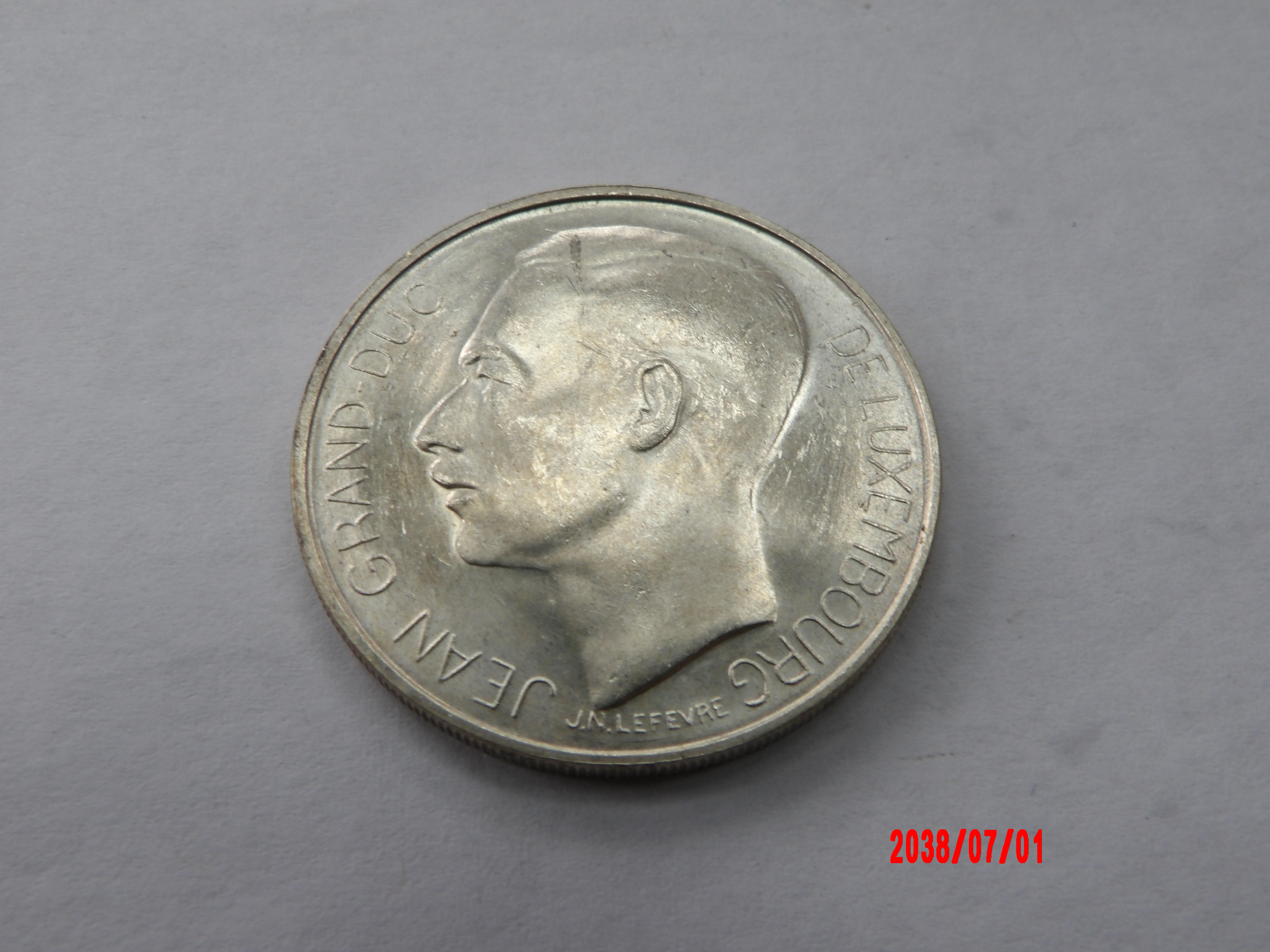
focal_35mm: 34
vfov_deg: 41.8
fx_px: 1247
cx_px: 635
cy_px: 476
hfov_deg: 54.0
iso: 100
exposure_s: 1/32
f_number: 4.5
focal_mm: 6.2
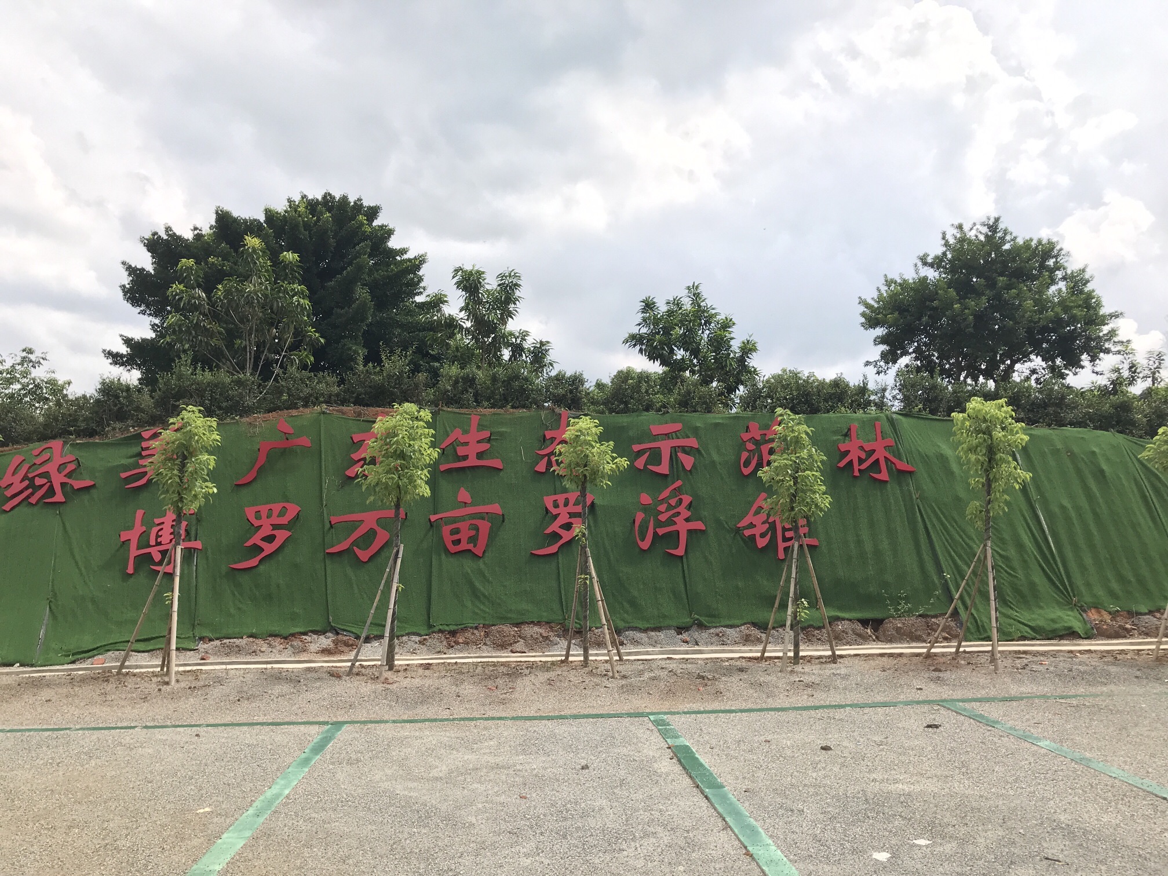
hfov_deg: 63.4
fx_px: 945
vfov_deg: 49.7
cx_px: 584
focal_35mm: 28
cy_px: 438
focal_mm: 3.99
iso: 20
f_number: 1.8
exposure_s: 1/1153
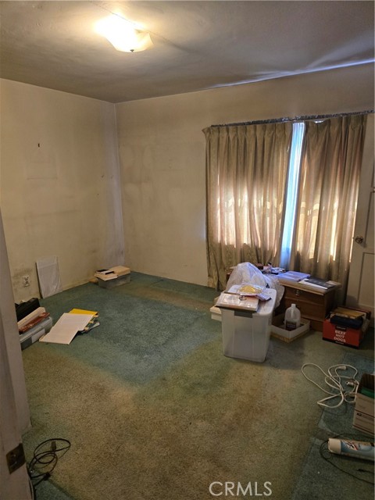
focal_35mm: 23
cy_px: 250
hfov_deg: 58.9
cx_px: 188
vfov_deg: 73.9
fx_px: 332
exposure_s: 1/120
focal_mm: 6.3
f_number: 1.7
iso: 800
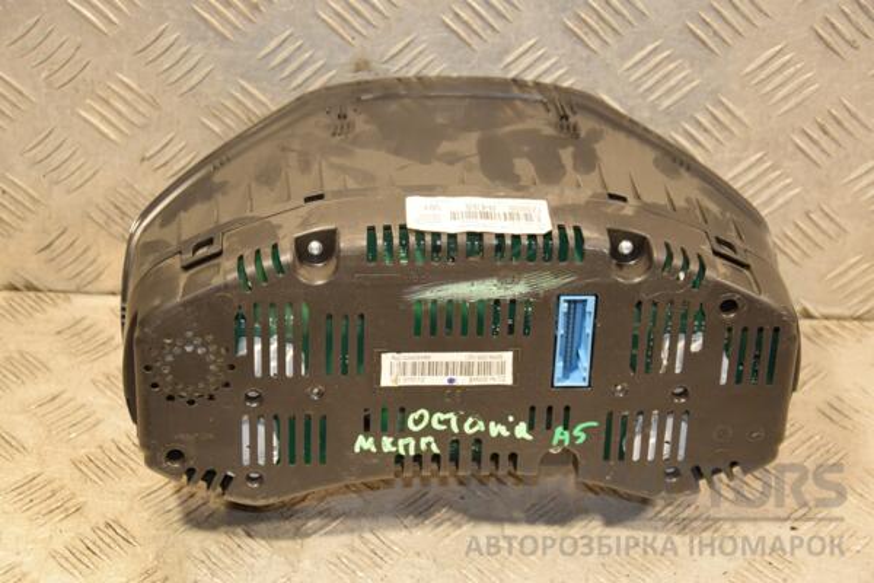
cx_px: 437
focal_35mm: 78
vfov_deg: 17.5
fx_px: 1894
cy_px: 292
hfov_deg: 26.0
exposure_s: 1/125
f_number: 5
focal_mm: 52
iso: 800
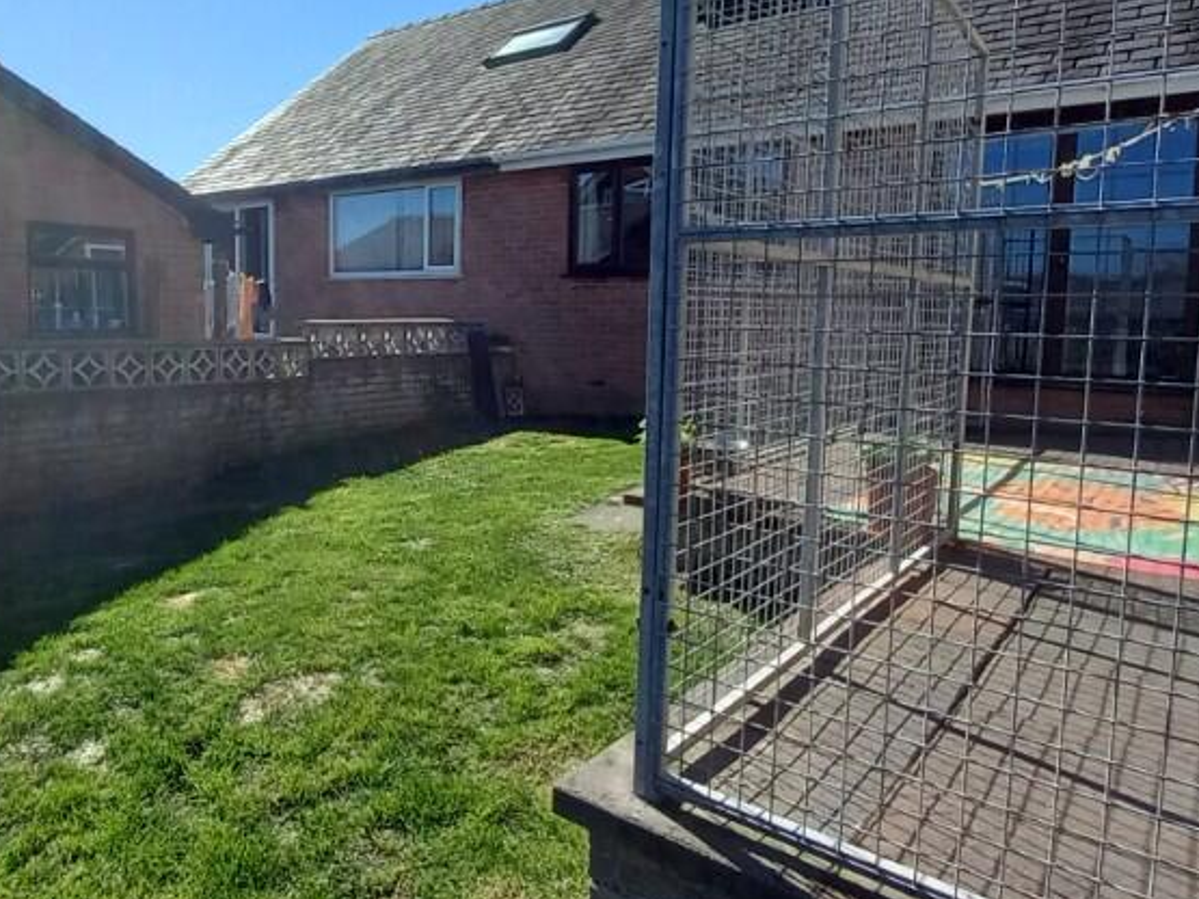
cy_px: 376
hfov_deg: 71.0
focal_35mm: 24
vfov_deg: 56.5
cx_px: 488
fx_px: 831
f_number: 2.2
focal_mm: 1.13
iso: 40
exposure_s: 1/825
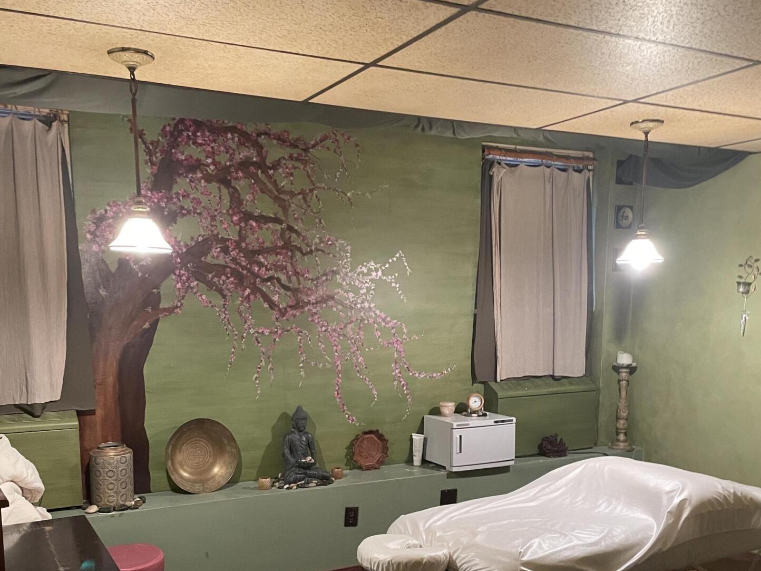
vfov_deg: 38.8
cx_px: 370
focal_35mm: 36
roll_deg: +0.1
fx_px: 791
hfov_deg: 51.3
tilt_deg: -7.3
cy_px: 413
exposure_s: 1/30
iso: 500
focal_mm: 4.2
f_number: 1.6
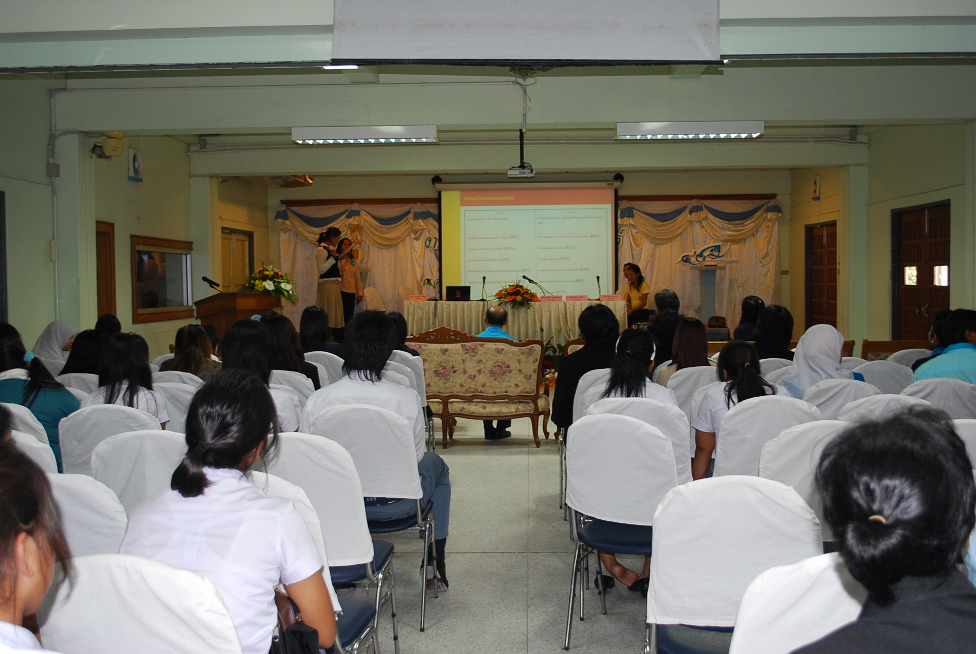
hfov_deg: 46.3
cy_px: 327
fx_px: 1140
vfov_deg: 32.0
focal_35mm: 42
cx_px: 488
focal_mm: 28
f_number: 4.5
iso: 400
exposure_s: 1/30
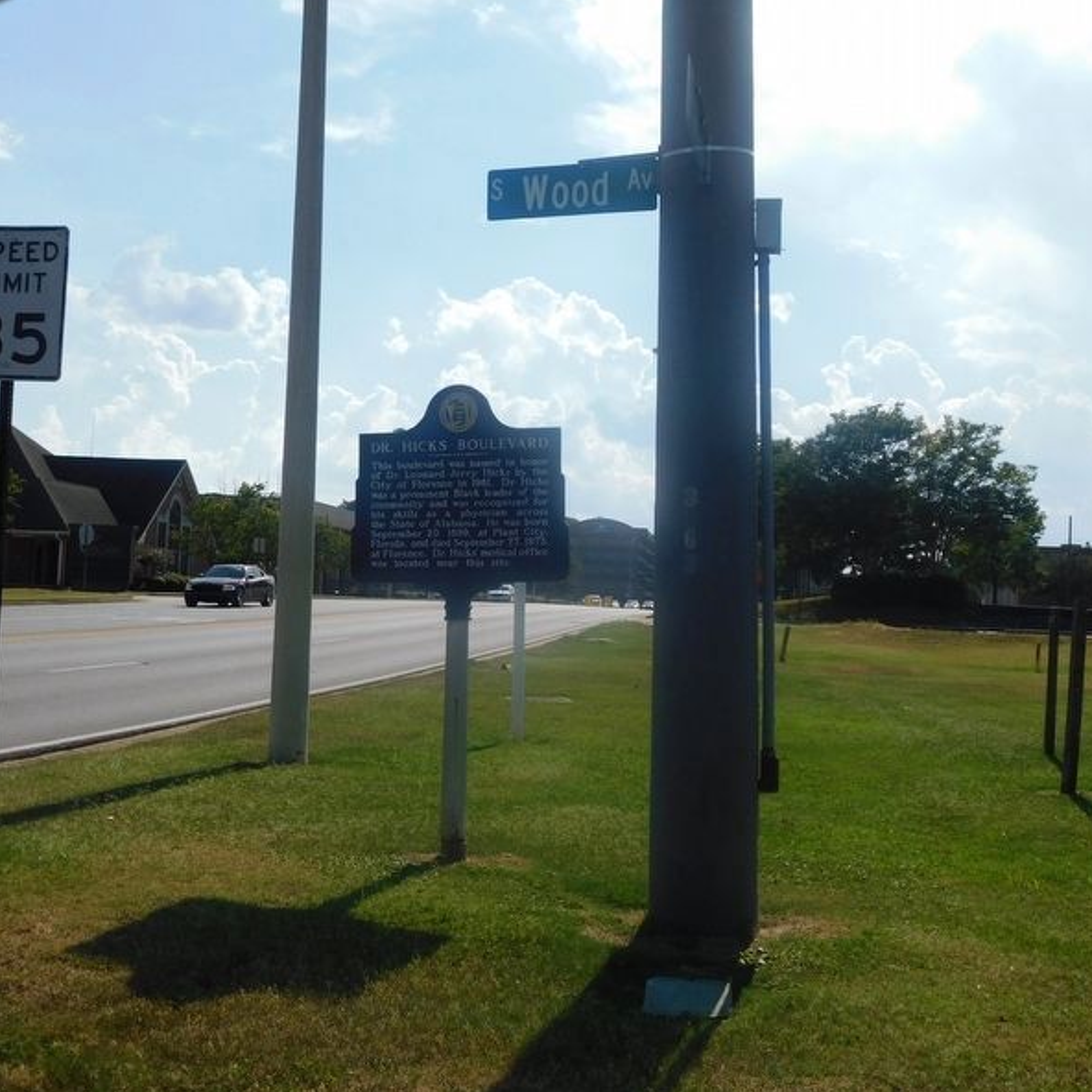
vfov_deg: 39.2
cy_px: 548
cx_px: 614
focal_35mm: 43
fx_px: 1535
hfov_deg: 39.1
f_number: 7
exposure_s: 1/640
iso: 125
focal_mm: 6.3
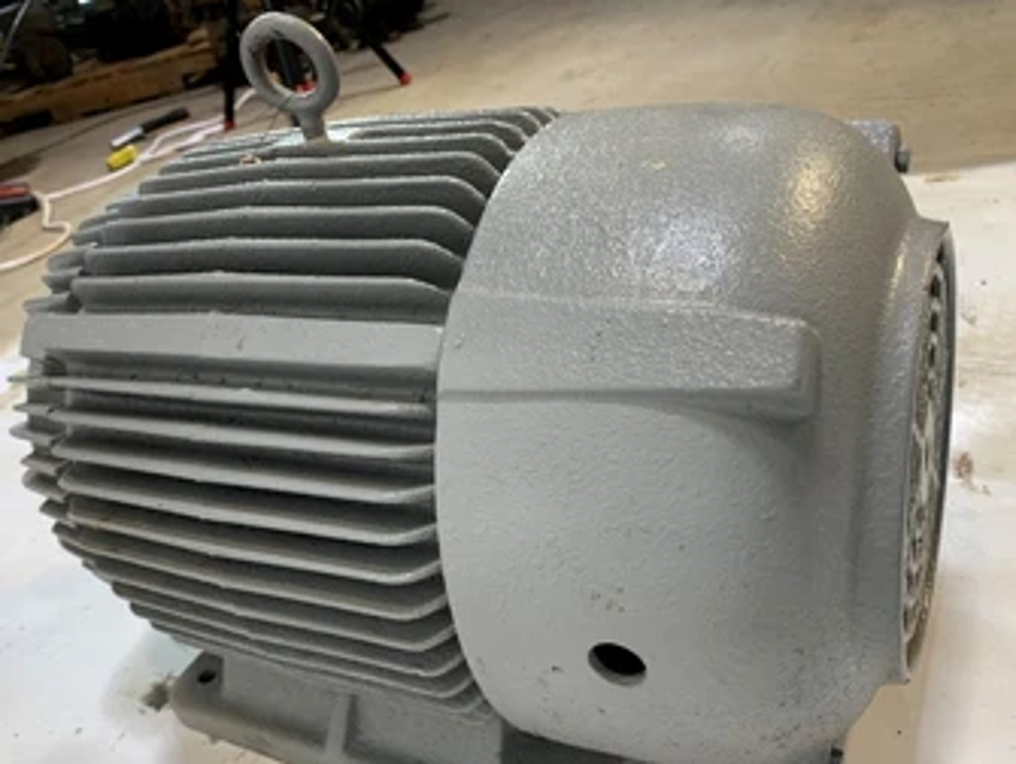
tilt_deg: -33.3
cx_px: 485
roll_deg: +16.3
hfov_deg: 58.3
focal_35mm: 31
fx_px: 911
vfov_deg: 45.4
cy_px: 443
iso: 64
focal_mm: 4.25
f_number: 1.8
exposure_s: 1/120
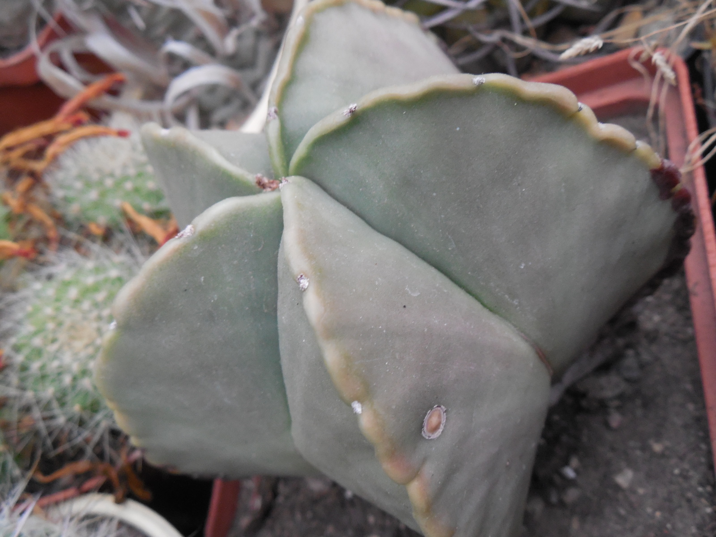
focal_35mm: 31
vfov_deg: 45.4
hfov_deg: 58.4
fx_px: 641
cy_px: 268
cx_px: 358
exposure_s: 1/20
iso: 400
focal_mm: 5.6
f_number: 3.6
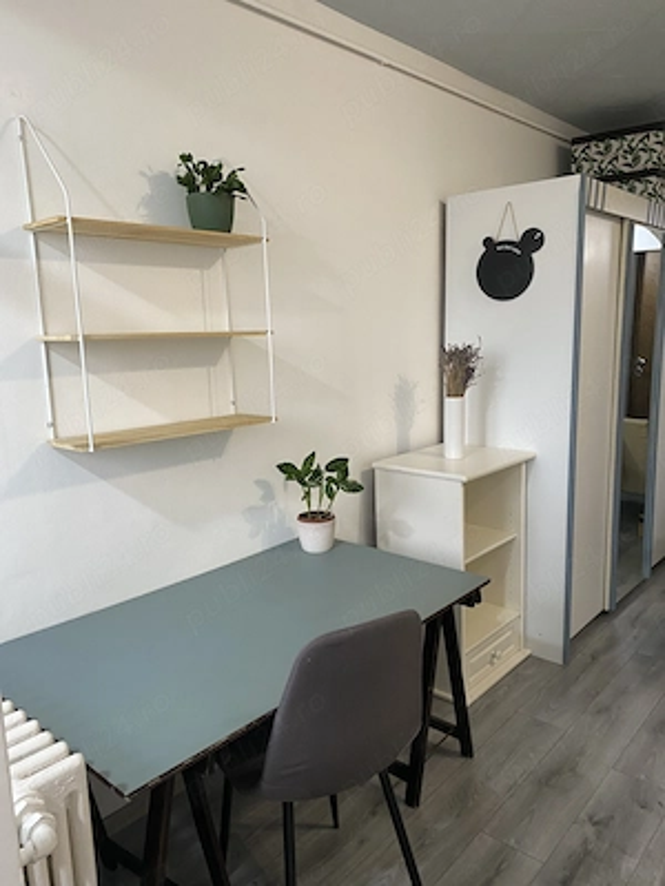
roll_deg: +2.5
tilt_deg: -9.3
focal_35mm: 26
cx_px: 332
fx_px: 666
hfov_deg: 53.1
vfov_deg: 67.3
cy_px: 443
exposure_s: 1/50
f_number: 1.8
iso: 250
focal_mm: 4.25
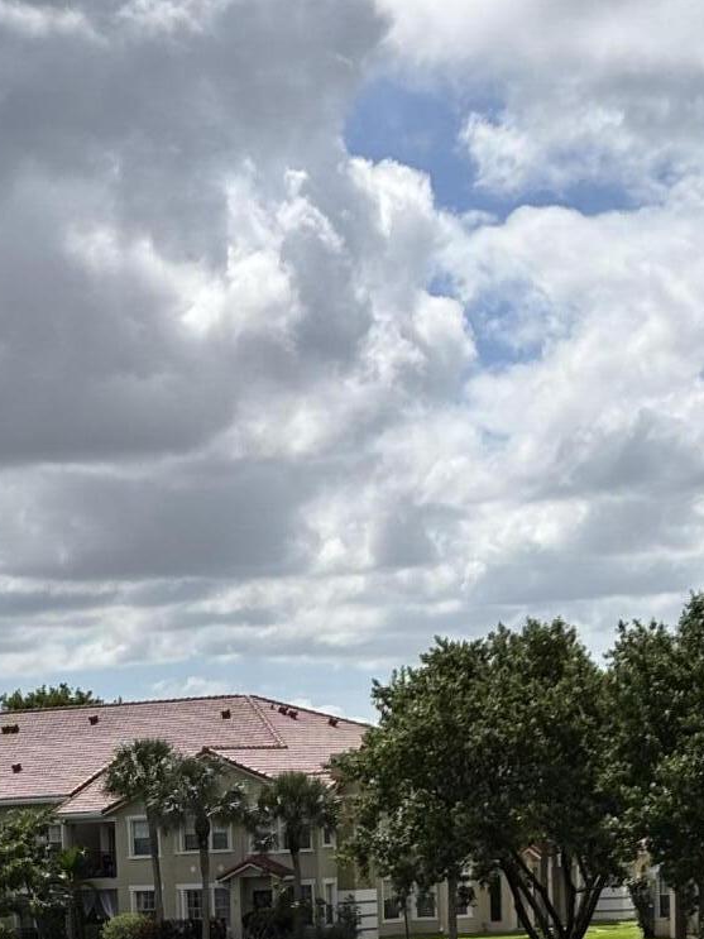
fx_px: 3797
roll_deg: +1.5
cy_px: 1160
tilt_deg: -3.9
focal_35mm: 140
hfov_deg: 10.5
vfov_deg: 13.7
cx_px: 61
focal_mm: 5.96
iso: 40
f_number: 1.6
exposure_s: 1/5348
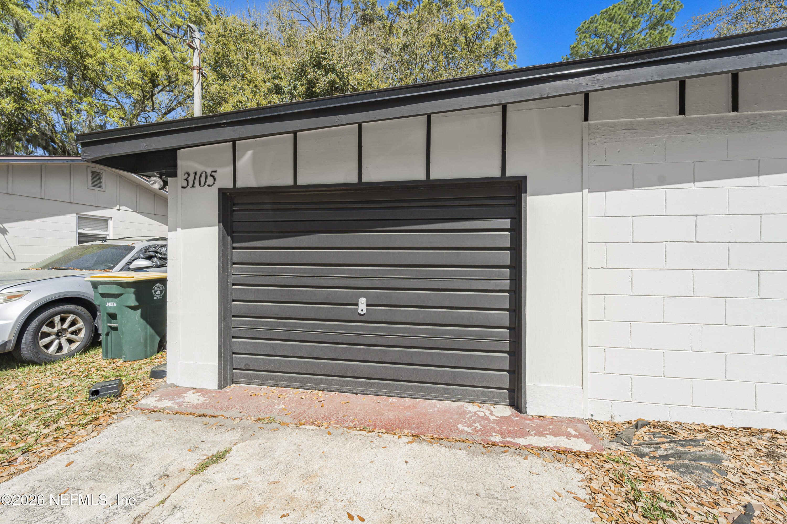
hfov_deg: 104.3
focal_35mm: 14
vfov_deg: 81.2
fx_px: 306
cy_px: 262
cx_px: 394
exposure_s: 1/320
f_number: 8
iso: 100
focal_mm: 14
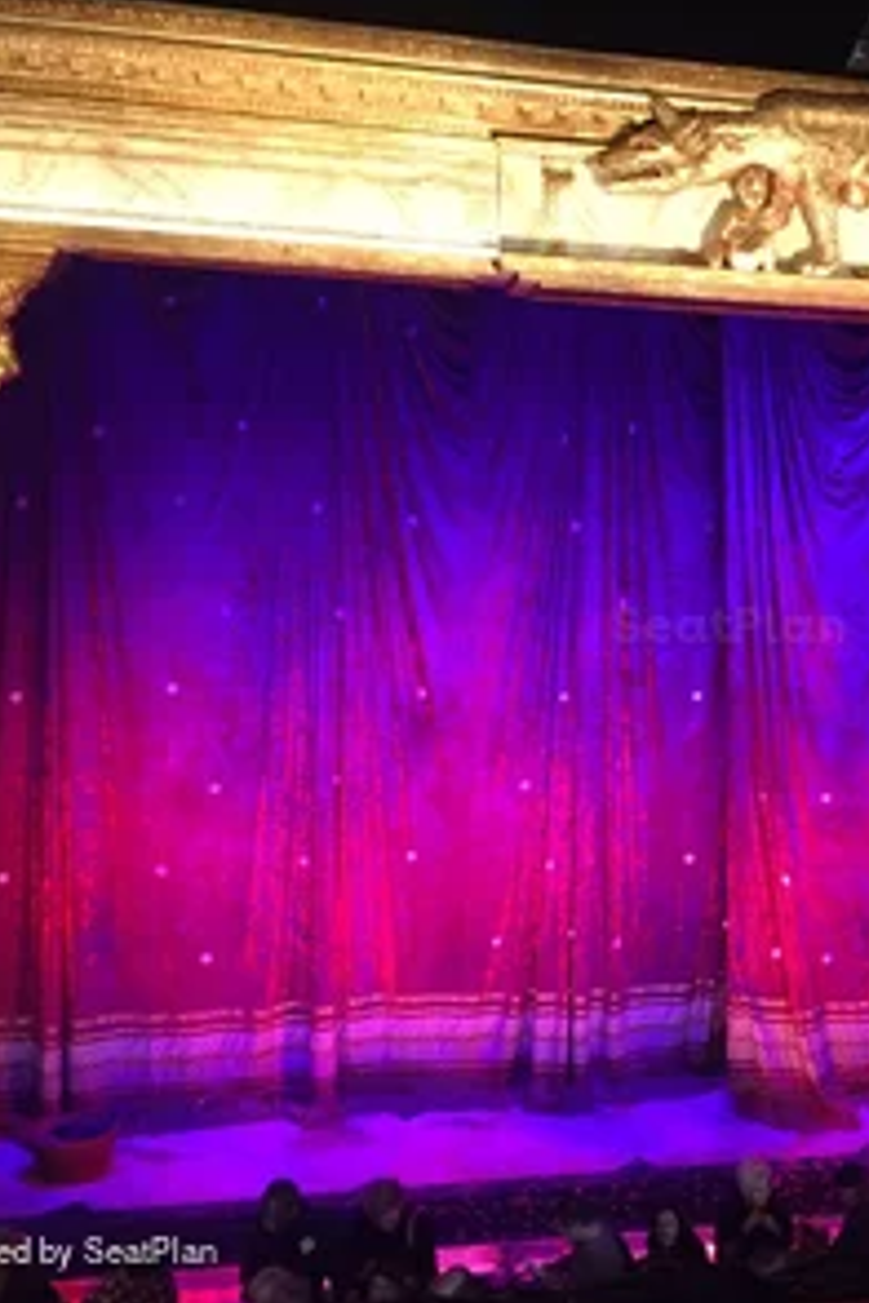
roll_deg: -2.7
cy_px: 643
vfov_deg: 47.4
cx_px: 718
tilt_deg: -7.0
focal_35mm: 41
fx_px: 1484
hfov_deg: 31.6
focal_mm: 4.15
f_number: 2.2
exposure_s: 1/20
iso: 250
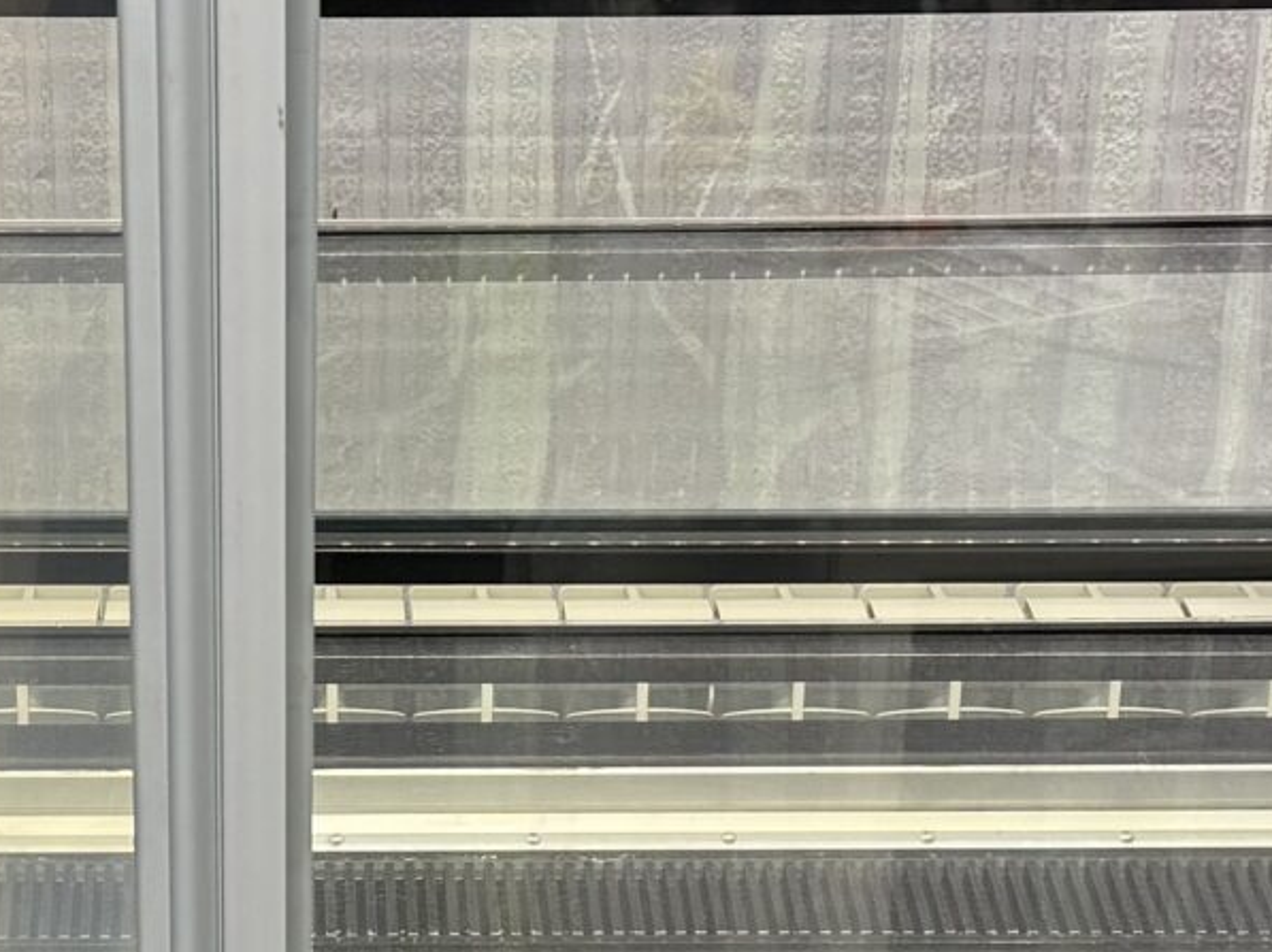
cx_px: 277
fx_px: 3783
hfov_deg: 18.9
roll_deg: +0.0
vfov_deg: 14.2
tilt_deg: -23.9
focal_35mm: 103
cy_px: 799
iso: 160
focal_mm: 6.76
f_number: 1.78
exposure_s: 1/50
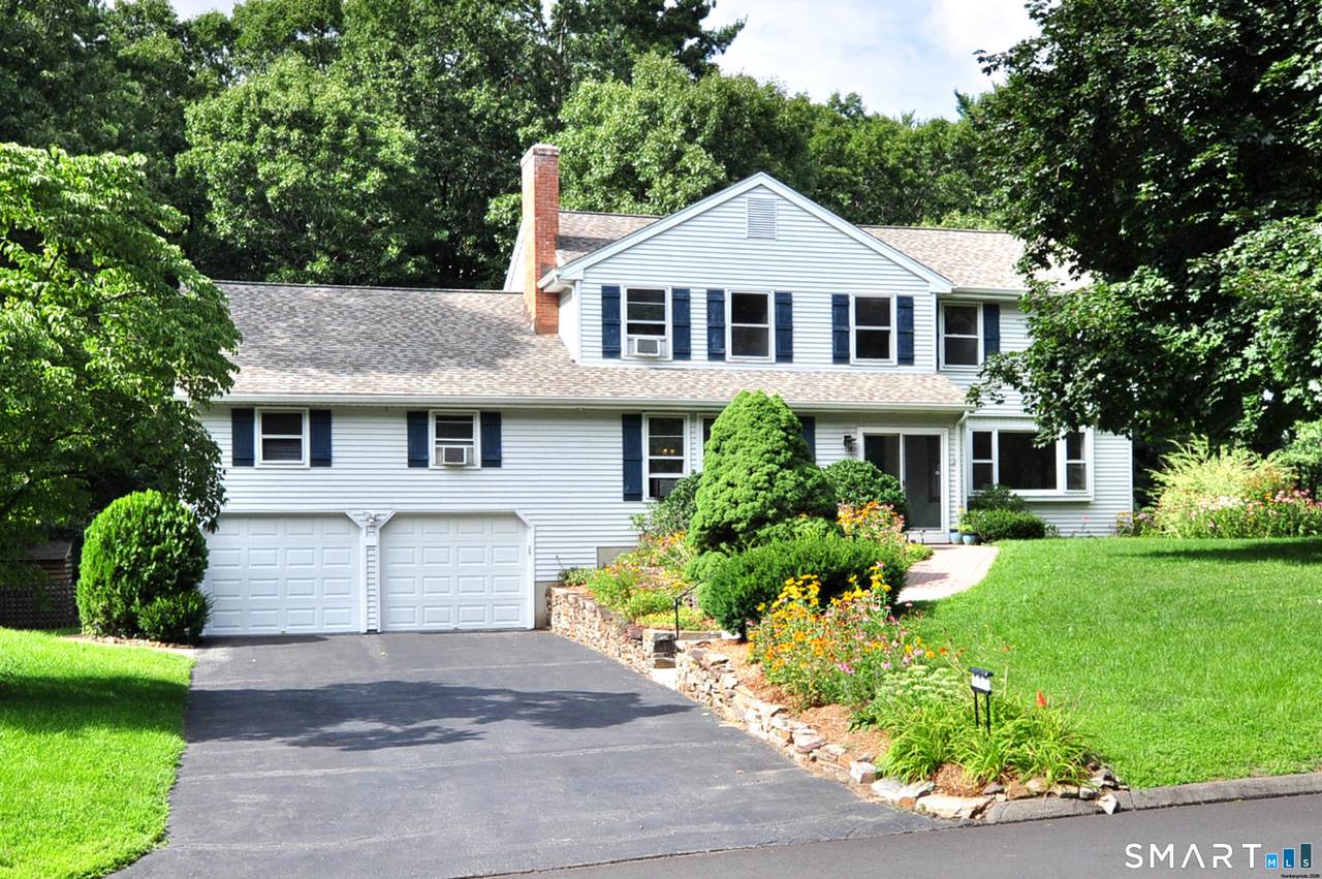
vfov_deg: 43.5
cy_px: 440
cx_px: 661
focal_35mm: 30
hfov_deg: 62.0
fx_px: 1101
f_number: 8
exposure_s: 1/500
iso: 400
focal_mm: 20
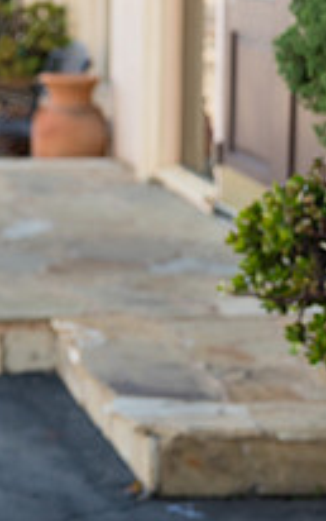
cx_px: -245
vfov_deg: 14.0
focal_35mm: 148
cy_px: 80
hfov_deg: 8.6
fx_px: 2101
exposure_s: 1/500
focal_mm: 50
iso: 125
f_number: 2.8
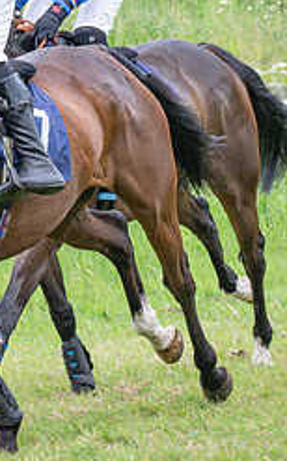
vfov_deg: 5.6
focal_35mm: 376
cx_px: -72
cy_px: 256
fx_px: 4714
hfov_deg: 3.5
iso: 400
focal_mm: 70
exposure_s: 1/1000
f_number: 5
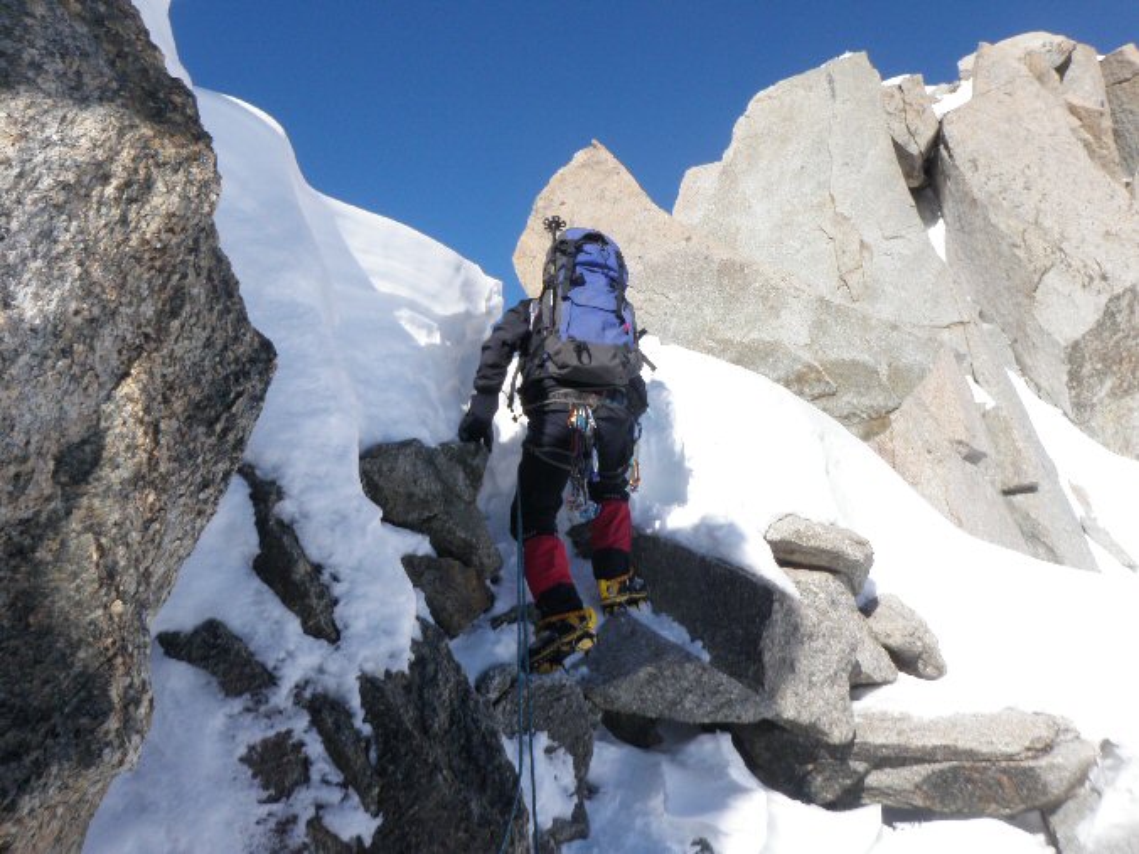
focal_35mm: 28
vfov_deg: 49.7
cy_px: 427
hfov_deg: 63.4
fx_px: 921
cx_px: 570
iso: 50
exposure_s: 1/250
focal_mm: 5
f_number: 5
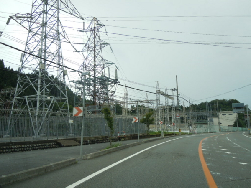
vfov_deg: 46.8
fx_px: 218
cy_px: 94
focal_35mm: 30
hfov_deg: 60.0
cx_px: 126
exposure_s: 1/500
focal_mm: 5.4
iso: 100
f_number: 3.5
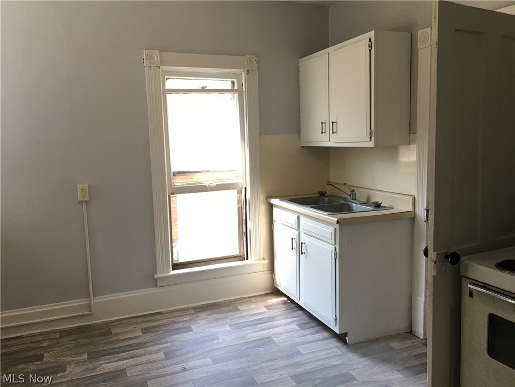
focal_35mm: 29
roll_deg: +1.6
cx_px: 258
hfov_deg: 61.7
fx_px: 431
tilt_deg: -5.4
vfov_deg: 48.2
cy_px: 194
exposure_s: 1/30
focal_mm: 4.15
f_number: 2.2
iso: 25
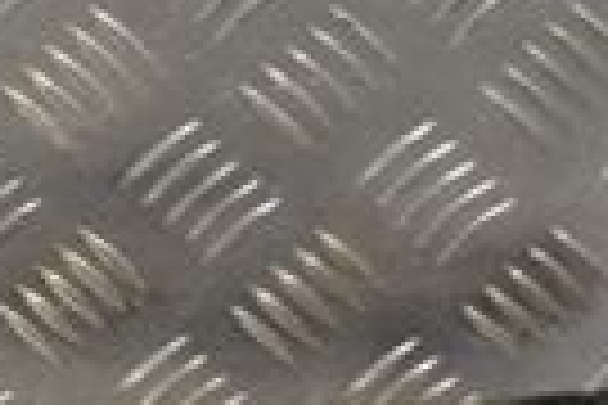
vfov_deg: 5.4
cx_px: -410
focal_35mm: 253
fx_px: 4273
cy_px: -54
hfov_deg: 7.9
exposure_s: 1/30
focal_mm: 38
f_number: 5
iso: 140
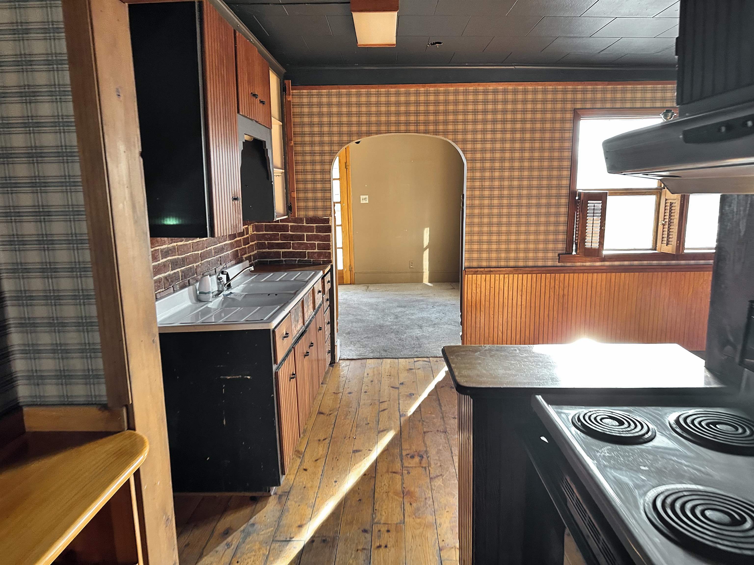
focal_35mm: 24
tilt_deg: -9.6
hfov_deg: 71.6
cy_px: 282
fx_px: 523
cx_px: 377
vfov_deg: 56.8
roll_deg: -2.0
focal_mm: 6.86
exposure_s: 1/85
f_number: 1.78
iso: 250
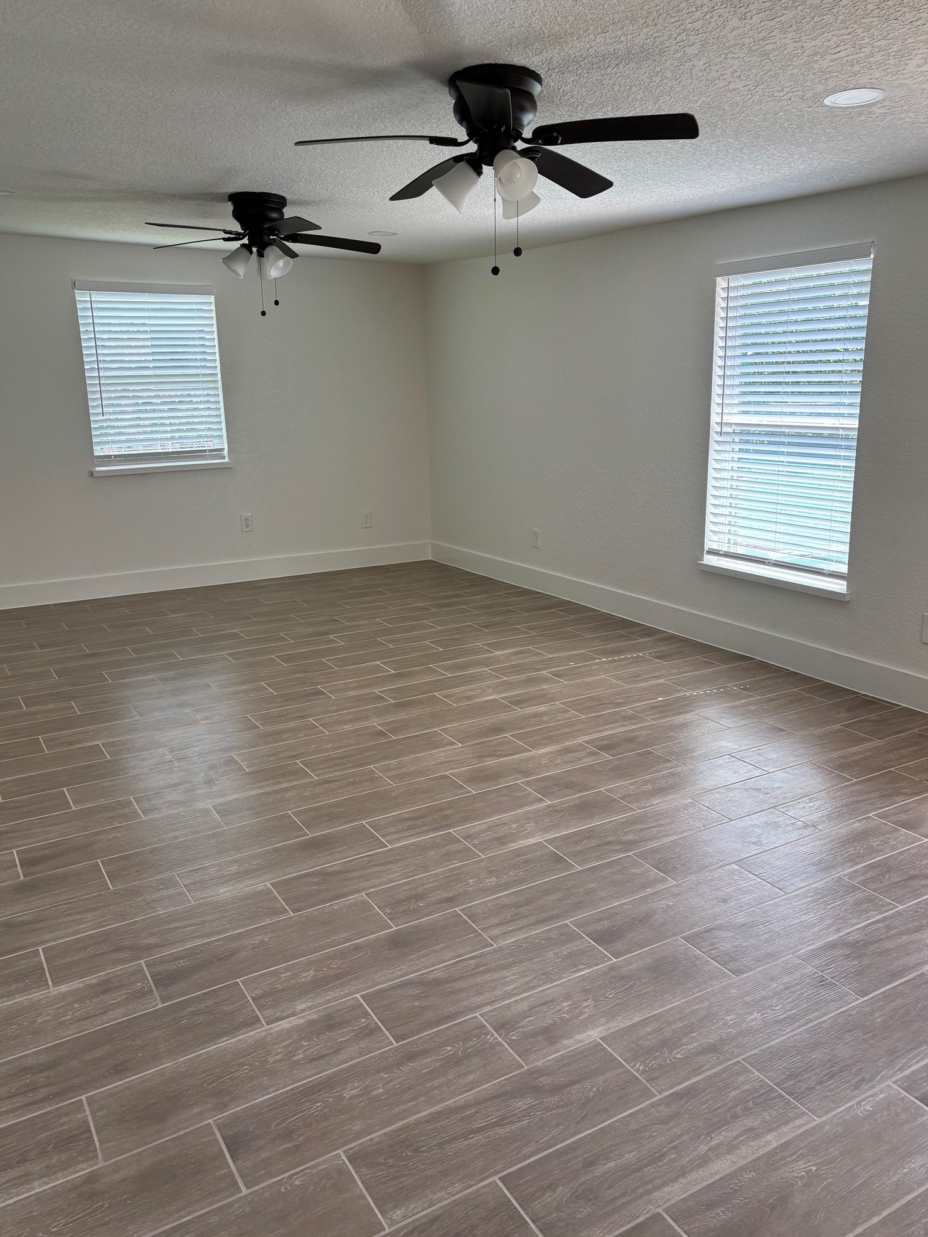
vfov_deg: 65.3
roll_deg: +0.8
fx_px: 965
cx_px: 458
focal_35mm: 27
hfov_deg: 51.4
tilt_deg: -12.6
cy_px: 609
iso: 80
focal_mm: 5.96
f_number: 1.6
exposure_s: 1/121
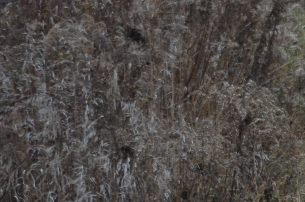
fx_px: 17090
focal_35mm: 2021
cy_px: 319
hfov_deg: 1.0
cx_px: 583
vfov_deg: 0.7
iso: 400
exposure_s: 1/320
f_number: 5.6
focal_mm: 300
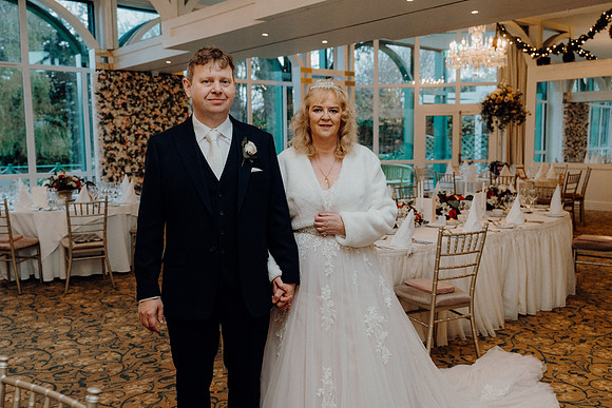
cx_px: 306
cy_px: 204
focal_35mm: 34
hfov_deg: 55.8
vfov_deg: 38.9
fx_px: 578
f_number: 3.5
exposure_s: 1/200
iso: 2500
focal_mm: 34
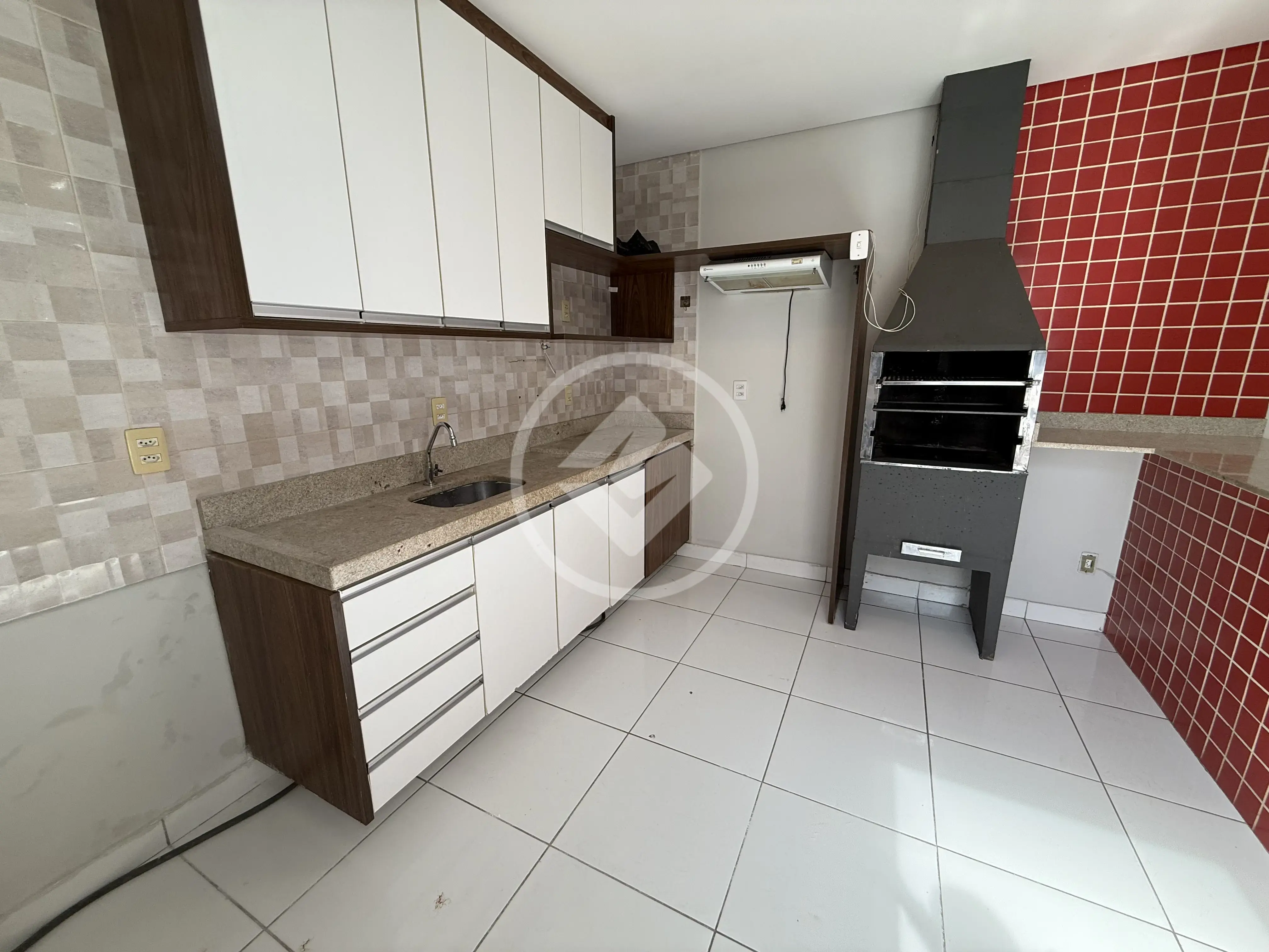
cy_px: 476
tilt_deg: -13.3
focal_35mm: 14
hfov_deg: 102.1
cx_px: 634
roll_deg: +0.4
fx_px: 513
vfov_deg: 85.7
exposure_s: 1/99
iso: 80
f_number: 2.2
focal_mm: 2.22
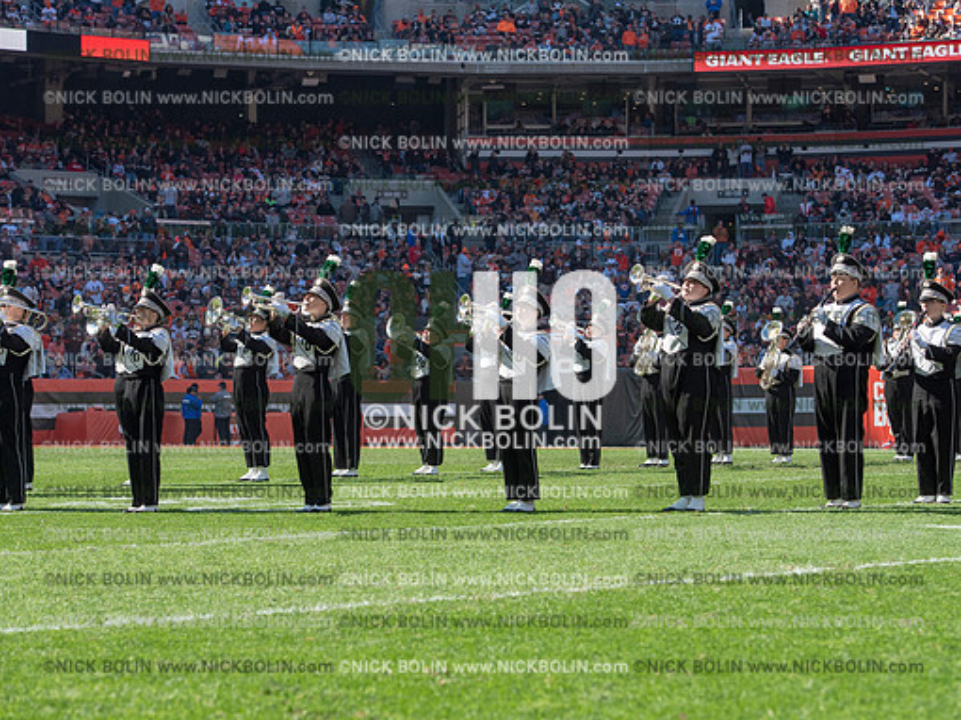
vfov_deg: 14.2
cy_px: 361
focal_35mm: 104
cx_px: 482
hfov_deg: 18.9
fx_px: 2886
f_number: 5
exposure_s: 1/2500
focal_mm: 95
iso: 400
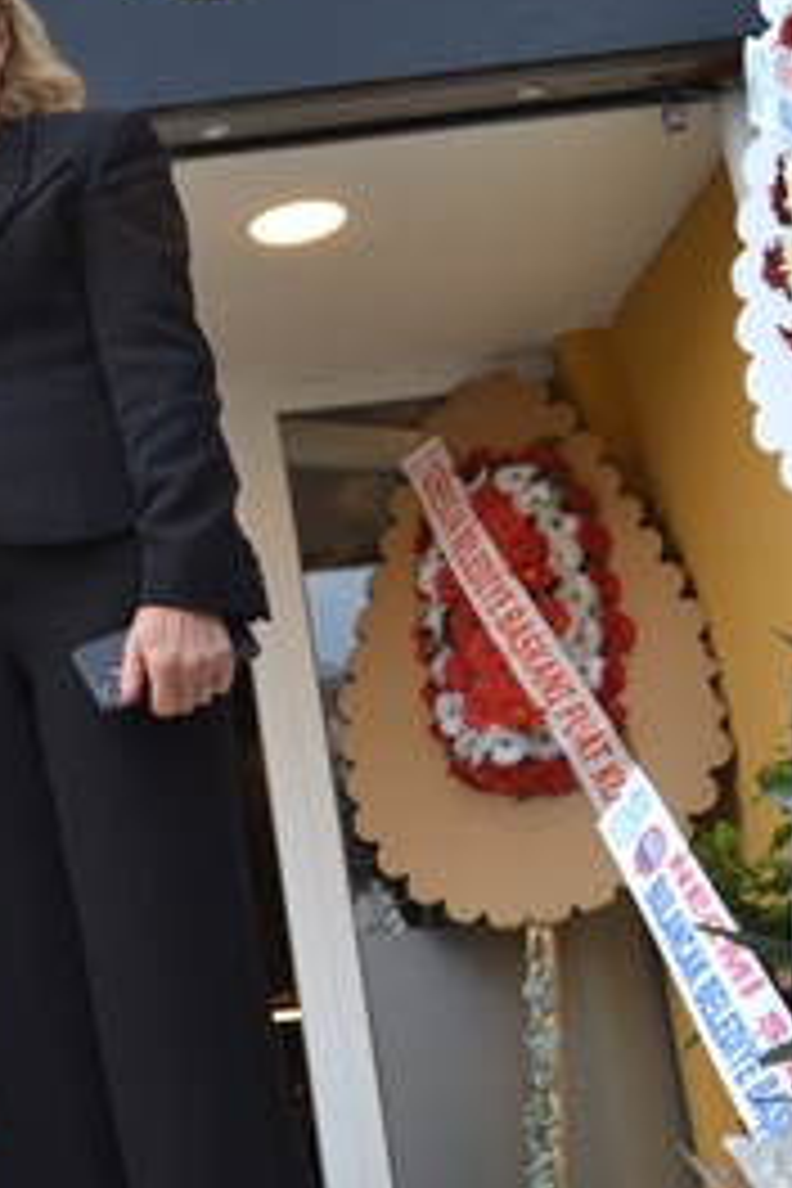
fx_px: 2640
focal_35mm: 80
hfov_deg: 15.4
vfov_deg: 25.4
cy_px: 569
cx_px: -490
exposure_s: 1/125
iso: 400
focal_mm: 22
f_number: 5.6
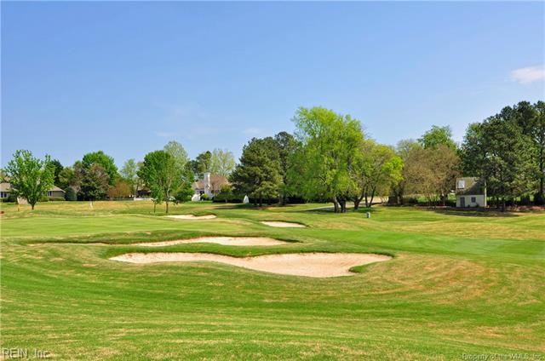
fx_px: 544
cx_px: 272
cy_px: 180
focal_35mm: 36
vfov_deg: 36.7
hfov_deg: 53.2
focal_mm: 24
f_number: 10
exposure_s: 1/160
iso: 100
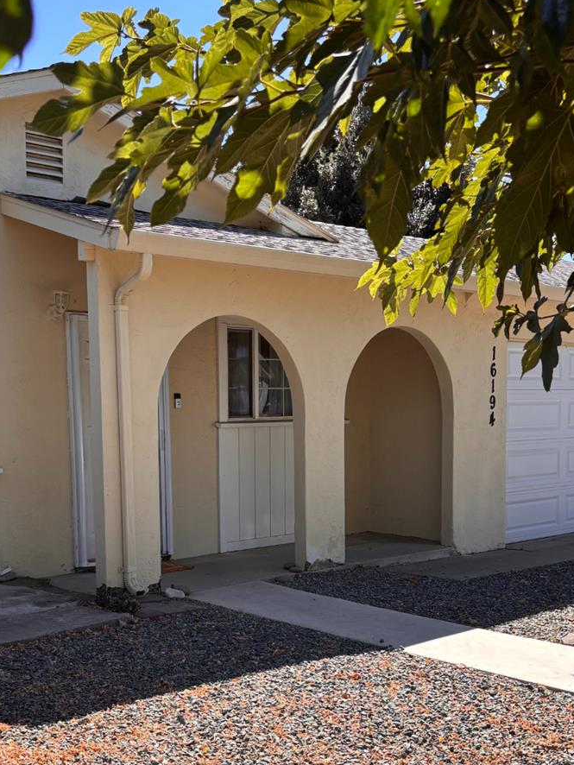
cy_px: 500
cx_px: 221
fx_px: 972
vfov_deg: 42.4
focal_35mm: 44
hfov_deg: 32.8
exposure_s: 1/1695
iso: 50
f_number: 1.6
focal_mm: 5.96
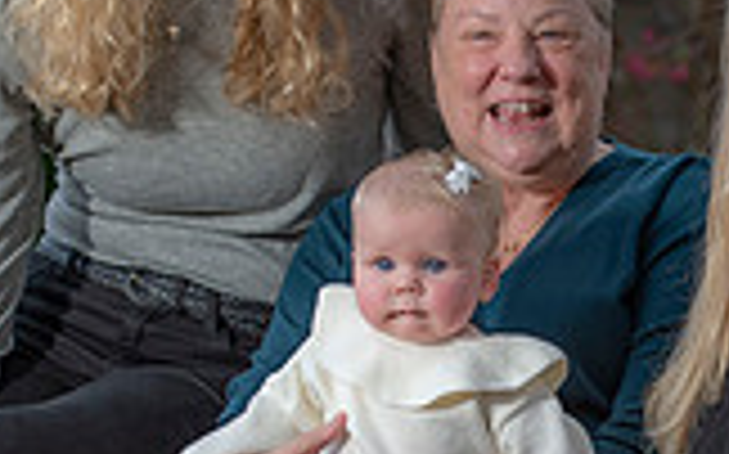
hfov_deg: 8.2
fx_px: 5083
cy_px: 364
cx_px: 590
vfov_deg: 5.1
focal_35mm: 256
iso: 160
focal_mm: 70
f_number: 3.5
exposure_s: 1/200
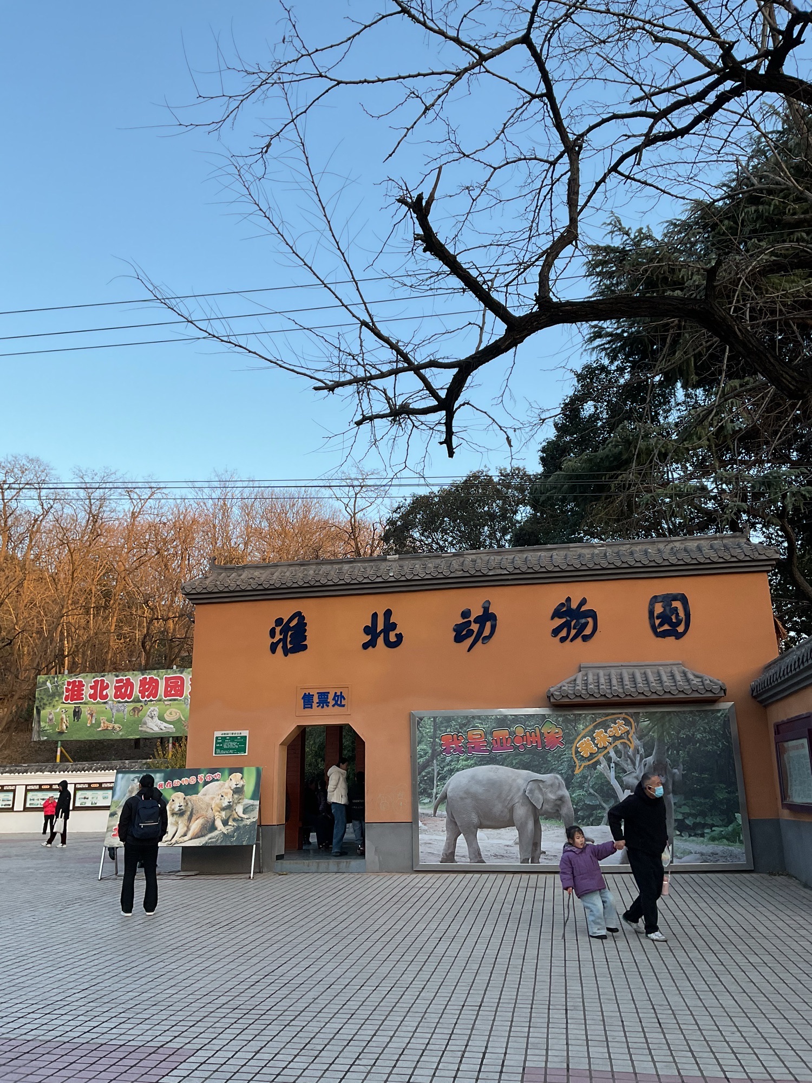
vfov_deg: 61.7
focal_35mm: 29
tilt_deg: +15.5
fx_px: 907
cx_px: 406
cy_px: 542
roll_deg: +0.4
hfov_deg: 48.2
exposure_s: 1/391
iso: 16
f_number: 1.8
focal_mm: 3
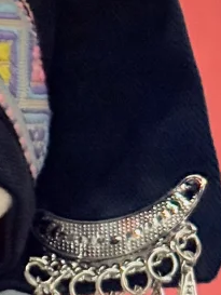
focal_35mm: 253
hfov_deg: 5.8
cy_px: 33
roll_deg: -1.4
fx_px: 2152
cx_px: -207
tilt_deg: -9.7
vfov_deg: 7.8
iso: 500
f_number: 1.78
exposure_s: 1/30
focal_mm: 6.76
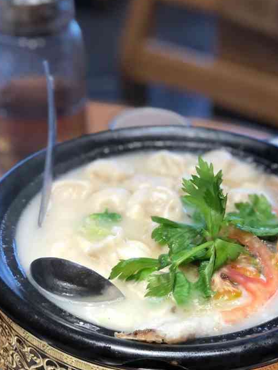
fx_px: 846
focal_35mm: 79
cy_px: 222
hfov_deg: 18.6
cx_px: 168
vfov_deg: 24.7
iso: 50
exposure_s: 1/33
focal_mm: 6.6
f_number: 2.8
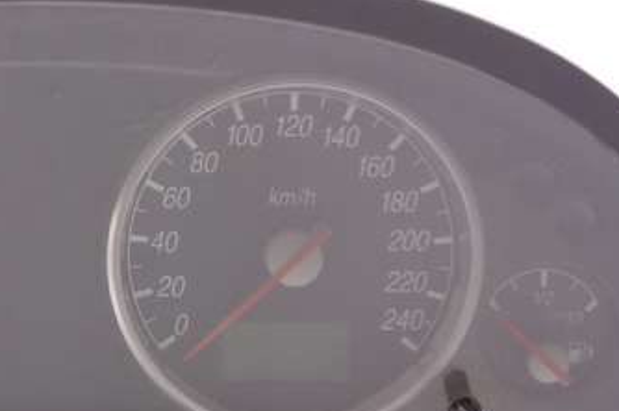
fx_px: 1701
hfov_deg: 20.1
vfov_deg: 13.8
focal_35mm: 99
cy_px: 261
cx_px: 20
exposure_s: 1/50
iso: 250
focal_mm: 15.82
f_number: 3.2
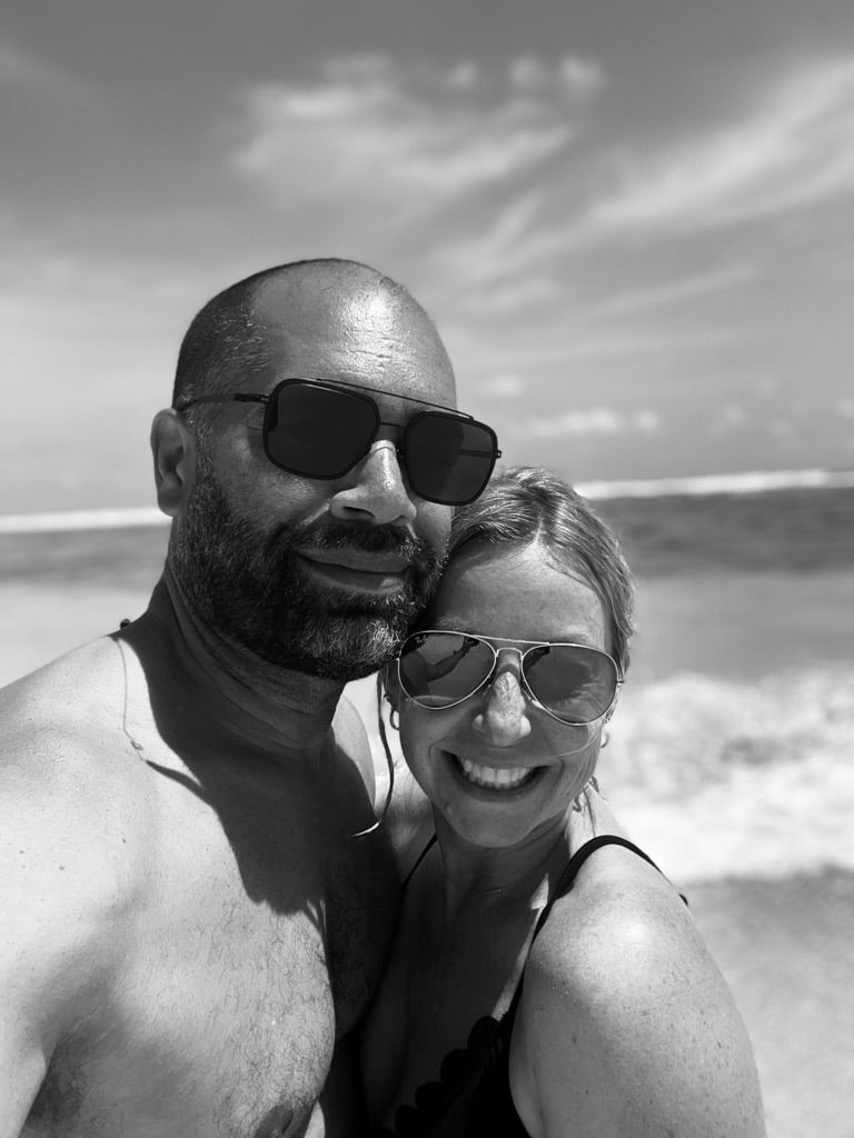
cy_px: 569
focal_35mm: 30
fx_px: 987
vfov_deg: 60.0
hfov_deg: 46.8
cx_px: 427
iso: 32
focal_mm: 2.71
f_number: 2.2
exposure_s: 1/1125
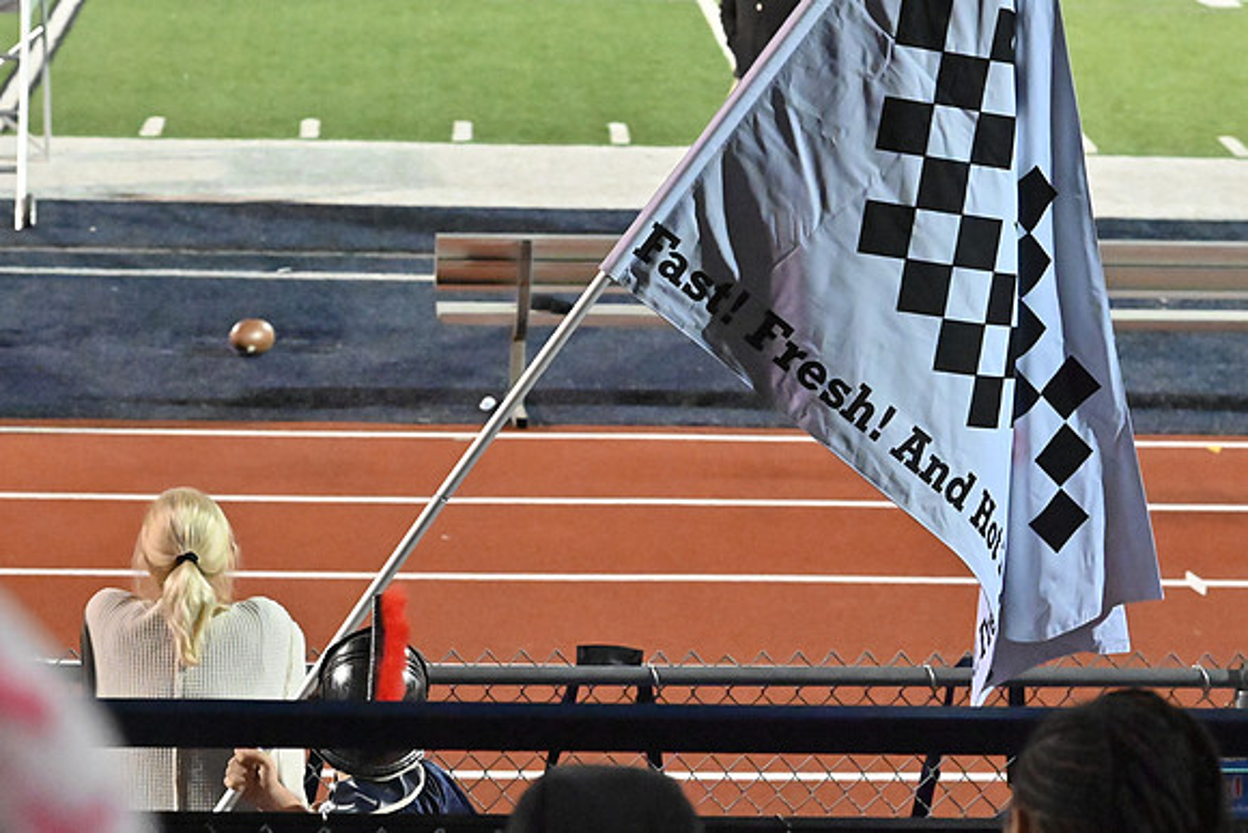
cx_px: 624
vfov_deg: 13.0
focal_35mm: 105
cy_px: 416
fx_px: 3641
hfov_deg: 19.5
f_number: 5.6
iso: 22800
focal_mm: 70
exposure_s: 1/800
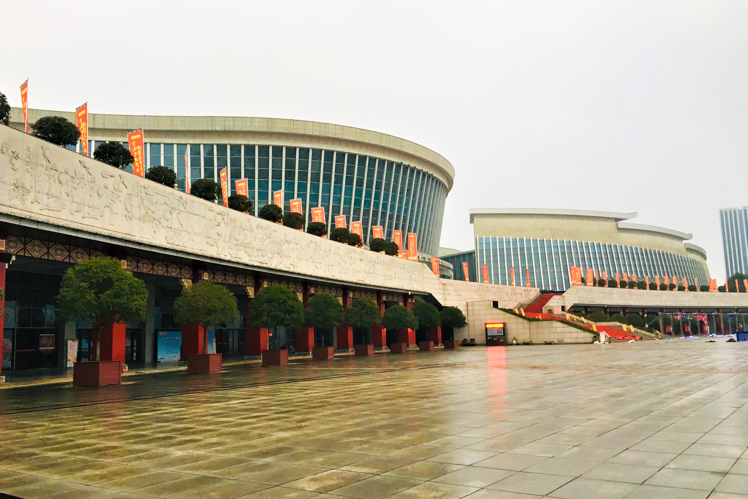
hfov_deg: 60.3
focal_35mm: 31
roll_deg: +1.9
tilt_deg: +7.7
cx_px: 366
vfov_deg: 42.3
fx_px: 644
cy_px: 254
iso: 64
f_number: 2.2
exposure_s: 1/33
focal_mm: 4.15
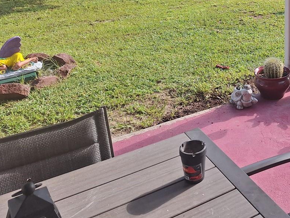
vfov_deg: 29.2
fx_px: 394
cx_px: 265
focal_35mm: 47
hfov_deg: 37.6
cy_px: 10
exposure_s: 1/778
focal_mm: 5.54
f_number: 1.8
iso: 40
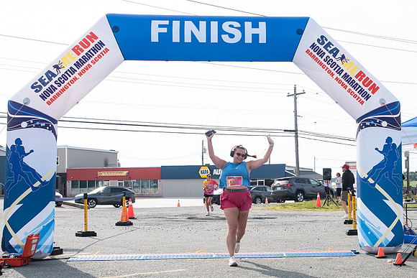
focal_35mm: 56
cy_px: 166
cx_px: 304
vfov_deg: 24.0
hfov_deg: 34.7
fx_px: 654
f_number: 4
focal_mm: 32
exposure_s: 1/3200
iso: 800
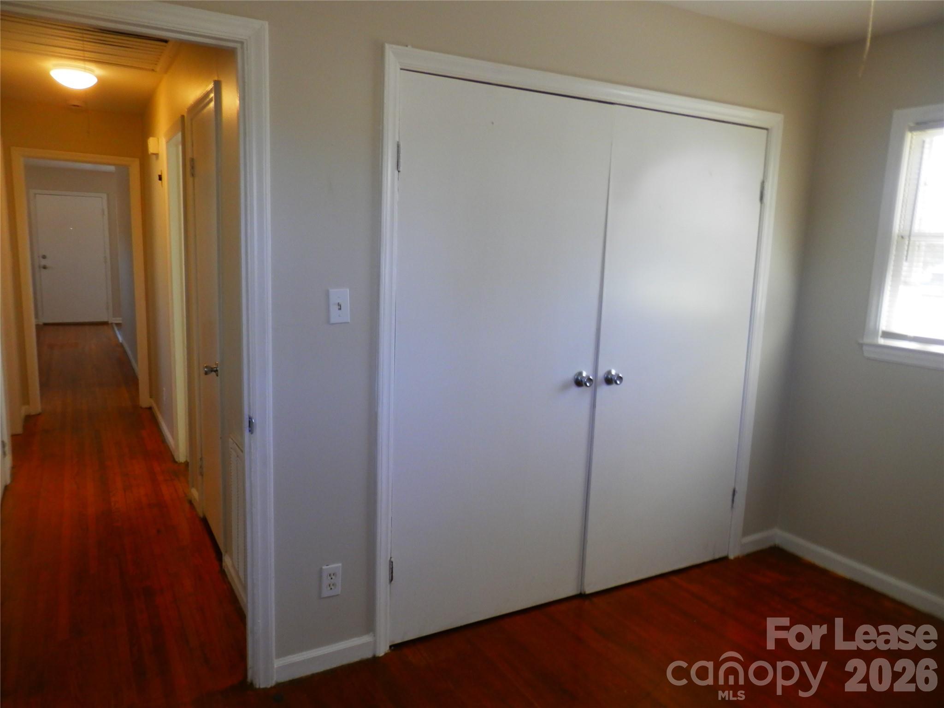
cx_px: 472
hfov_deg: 69.4
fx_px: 682
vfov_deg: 54.9
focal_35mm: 25
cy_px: 354
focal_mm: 4.5
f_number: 3
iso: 80
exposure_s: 1/30
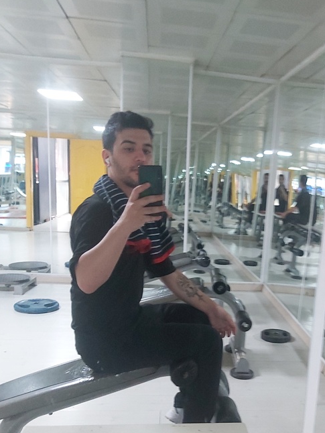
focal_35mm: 37
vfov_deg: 49.2
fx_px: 463
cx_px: 225
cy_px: 291
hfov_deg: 38.1
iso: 400
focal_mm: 3.92
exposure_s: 1/25
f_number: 1.7
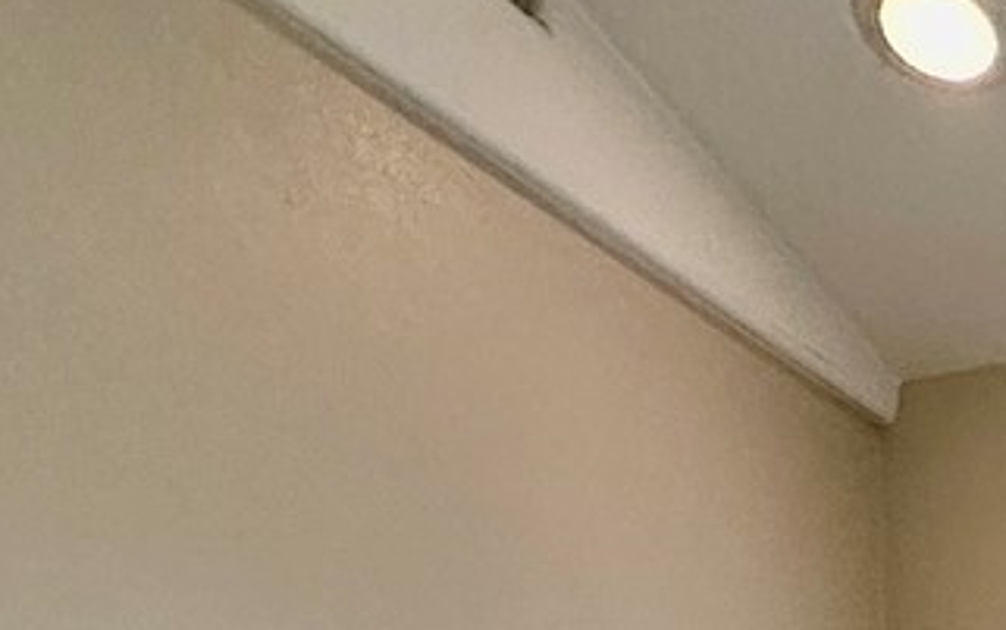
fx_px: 2030
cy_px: 1614
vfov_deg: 12.6
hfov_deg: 23.4
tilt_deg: -8.5
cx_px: 1426
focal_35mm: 74
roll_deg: -0.9
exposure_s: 1/120
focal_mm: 2.22
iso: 100
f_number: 2.2
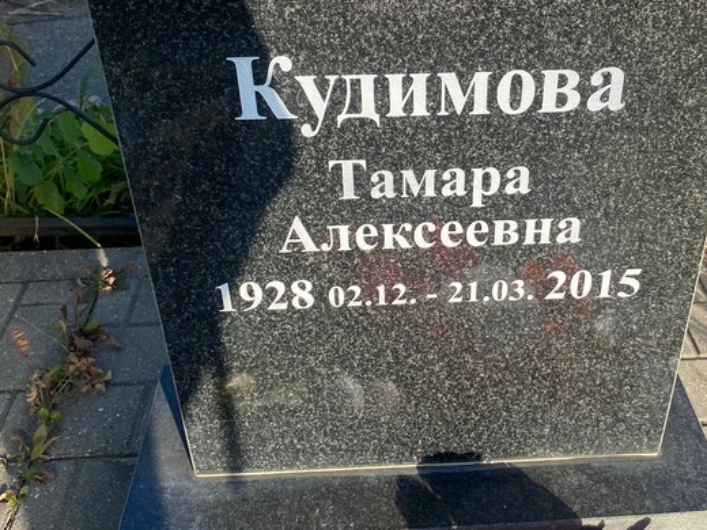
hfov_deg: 46.5
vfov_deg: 35.7
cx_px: 423
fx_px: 817
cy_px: 183
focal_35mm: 40
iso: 32
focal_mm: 4.25
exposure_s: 1/2028
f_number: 1.8
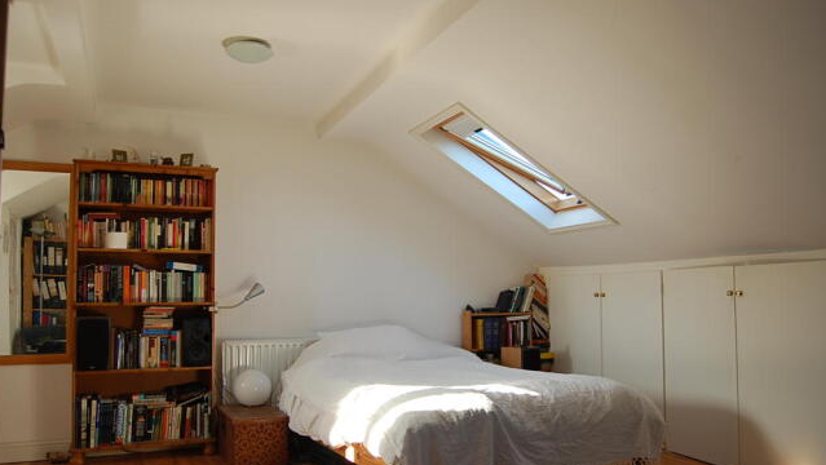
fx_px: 635
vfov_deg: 40.2
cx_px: 406
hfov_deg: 66.0
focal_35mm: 29
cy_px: 248
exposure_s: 1/60
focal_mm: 18
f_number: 4
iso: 200
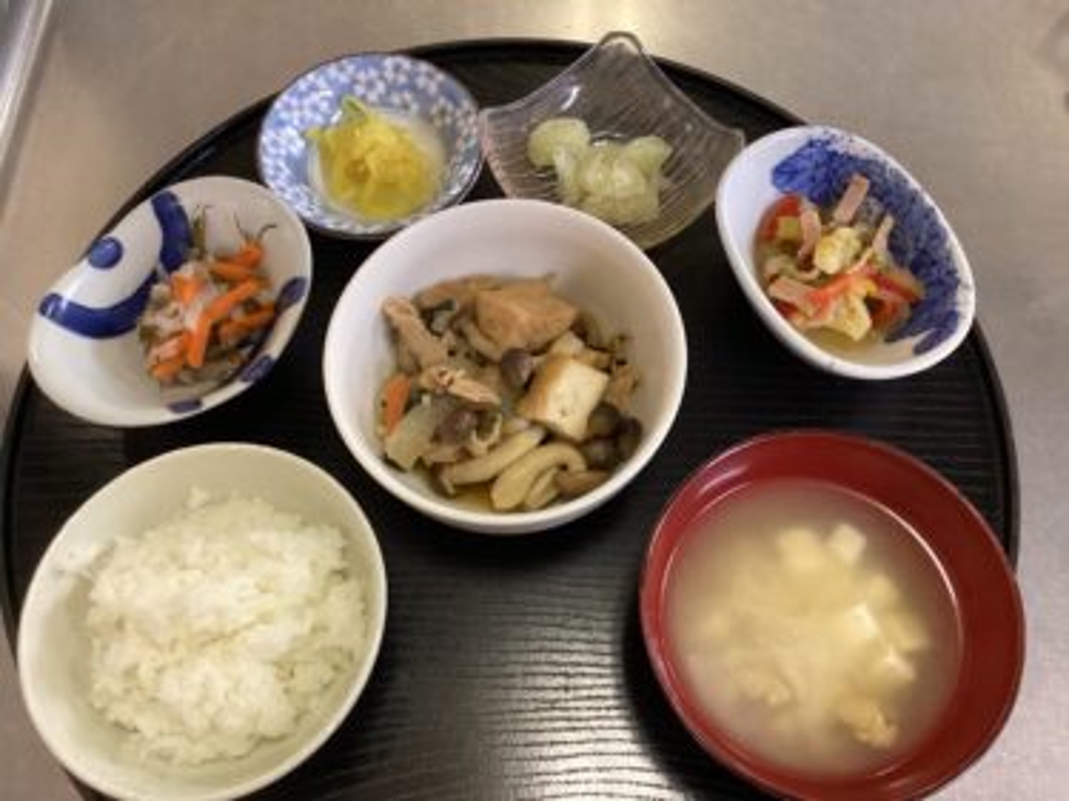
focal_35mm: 31
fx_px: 957
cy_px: 400
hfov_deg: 58.4
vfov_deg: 45.4
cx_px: 534
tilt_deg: -66.1
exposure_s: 1/60
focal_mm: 3.3
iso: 320
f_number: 2.4
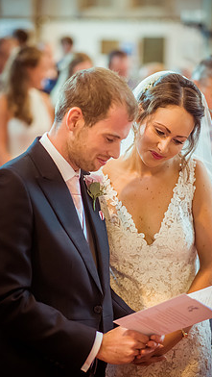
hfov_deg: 11.9
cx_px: 124
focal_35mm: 102
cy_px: 177
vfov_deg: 20.9
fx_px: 1018
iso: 8000
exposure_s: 1/500
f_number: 2.2
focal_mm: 85
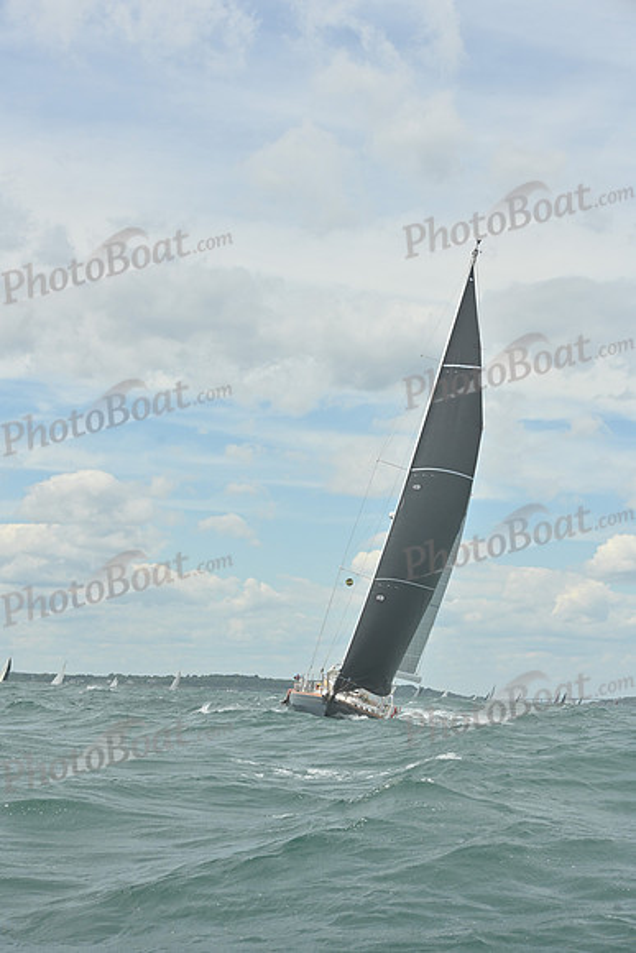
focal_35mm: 70
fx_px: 1854
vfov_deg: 28.8
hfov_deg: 19.5
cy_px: 476
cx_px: 318
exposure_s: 1/1250
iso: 320
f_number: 10
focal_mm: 70
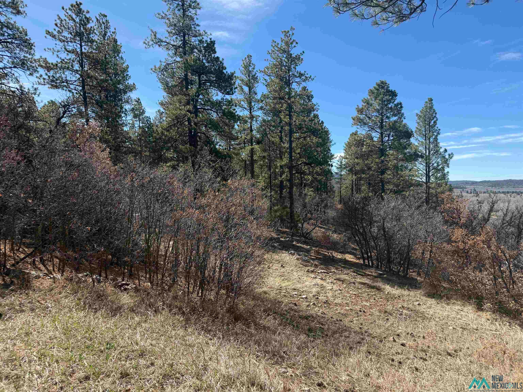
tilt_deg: -0.8
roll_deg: +1.0
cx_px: 262
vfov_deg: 56.8
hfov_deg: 71.6
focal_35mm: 24
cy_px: 196
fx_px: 363
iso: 80
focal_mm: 6.76
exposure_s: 1/2445
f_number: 1.78
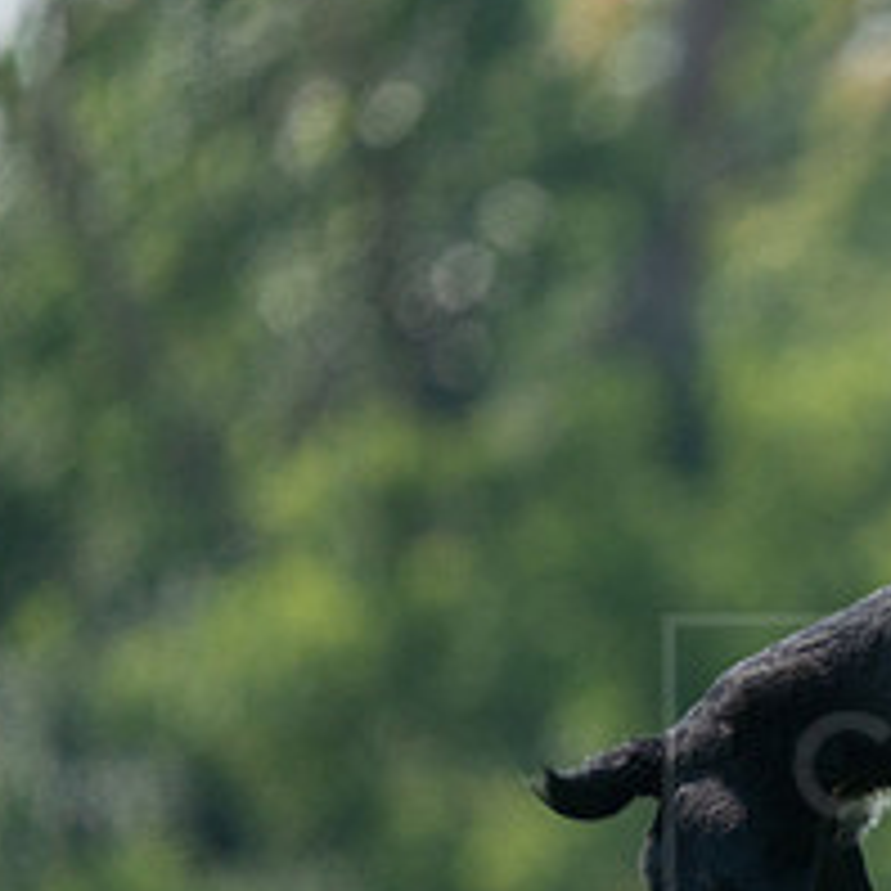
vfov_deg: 1.2
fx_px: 43507
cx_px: 1094
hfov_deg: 1.2
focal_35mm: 1494
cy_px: 839
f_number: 6.3
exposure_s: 1/4000
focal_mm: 600
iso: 2000
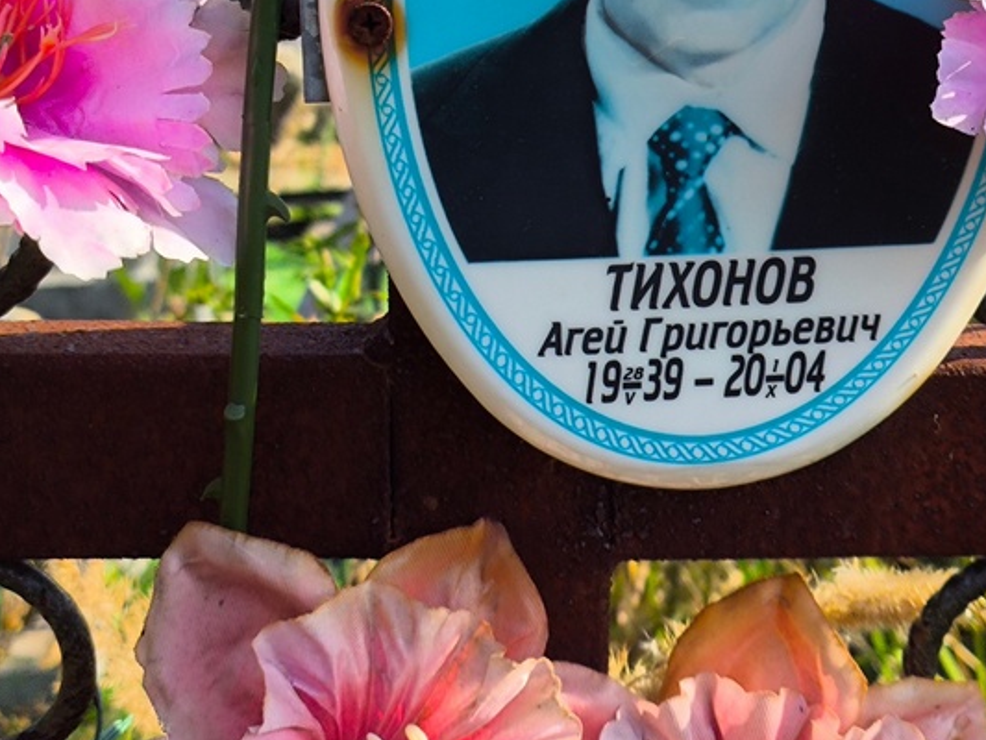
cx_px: 615
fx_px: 2137
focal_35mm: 75
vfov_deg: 19.6
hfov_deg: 25.9
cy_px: 222
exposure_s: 1/1118
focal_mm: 4.71
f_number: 1.7
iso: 50
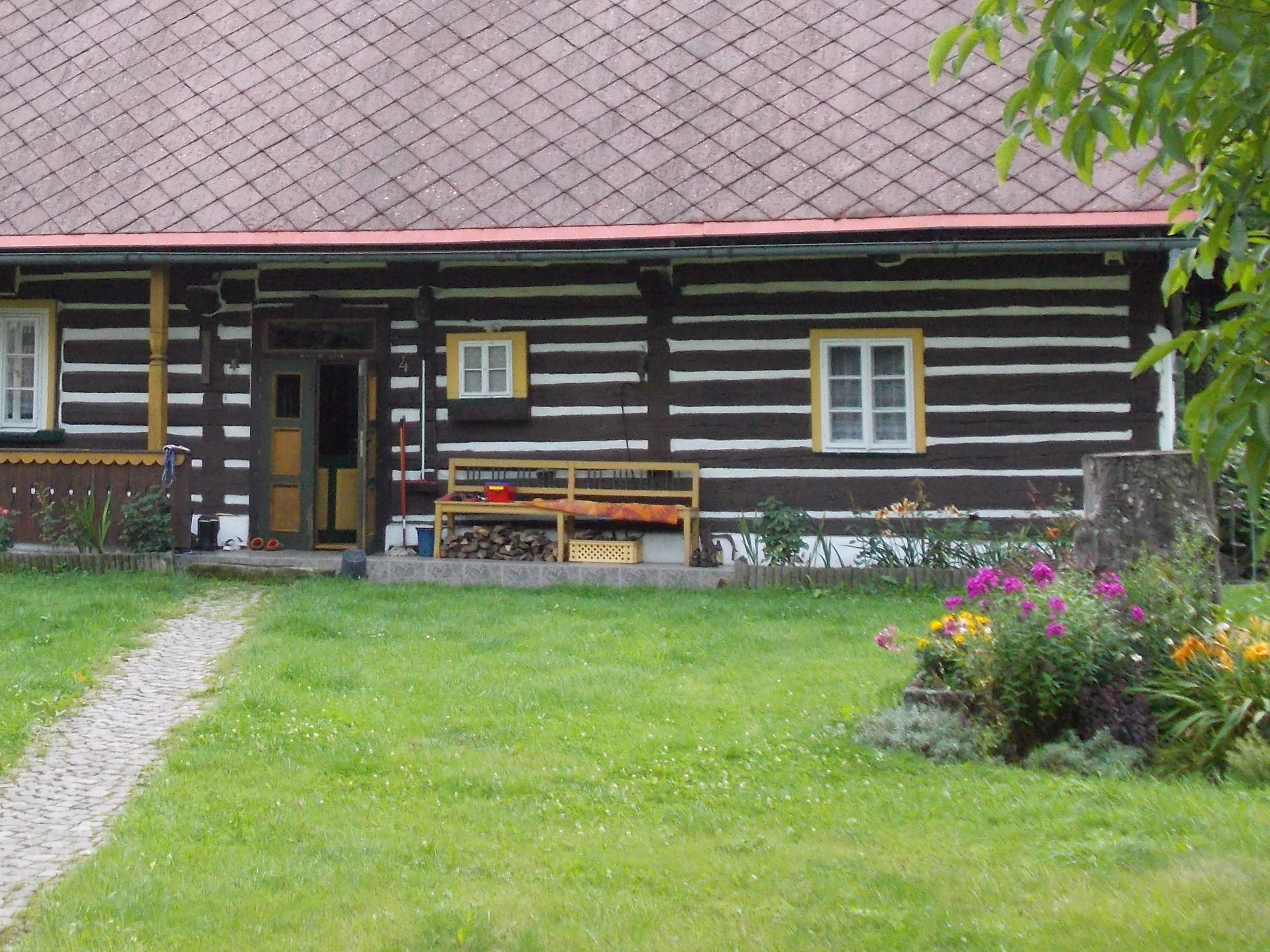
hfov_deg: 30.7
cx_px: 325
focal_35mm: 62
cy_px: 235
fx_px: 2275
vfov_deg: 23.4
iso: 250
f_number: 3.1
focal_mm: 5.3
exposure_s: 1/250
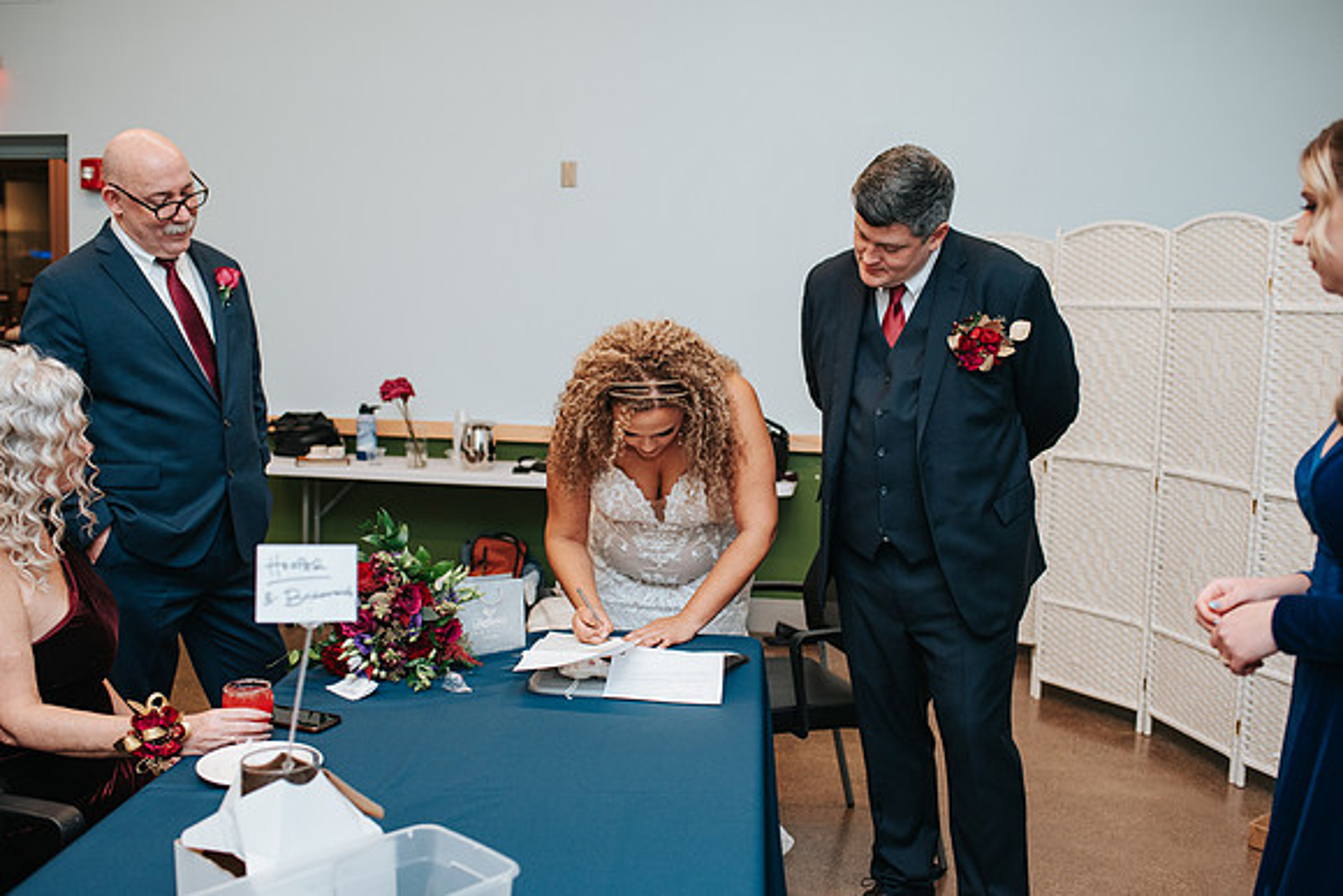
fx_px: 1335
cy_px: 448
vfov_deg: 37.1
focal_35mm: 36
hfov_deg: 53.4
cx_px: 672
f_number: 2.8
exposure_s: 1/200
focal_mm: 35
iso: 800
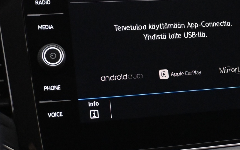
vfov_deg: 14.4
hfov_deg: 22.8
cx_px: 173
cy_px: 51
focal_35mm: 90
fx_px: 592
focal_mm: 31.5
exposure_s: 1/60
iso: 7200
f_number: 5
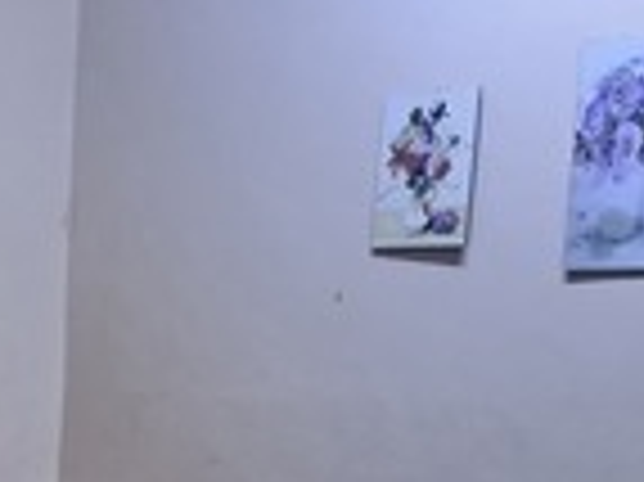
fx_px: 1487
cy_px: 552
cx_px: 20
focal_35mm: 80
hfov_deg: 23.5
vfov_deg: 17.7
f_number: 1.8
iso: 320
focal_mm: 4.65
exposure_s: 1/30
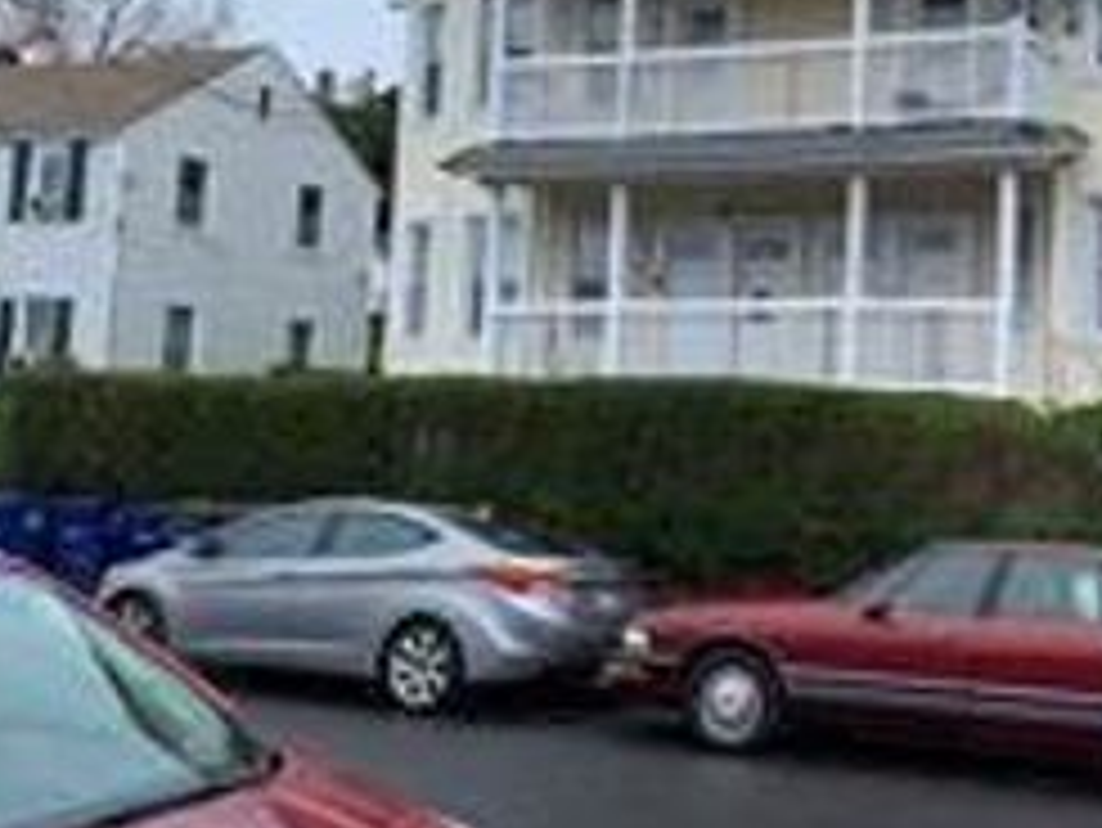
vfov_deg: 27.3
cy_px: 236
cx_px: 882
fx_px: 1688
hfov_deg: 35.0
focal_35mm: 53
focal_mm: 4.25
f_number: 1.8
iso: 25
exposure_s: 1/616
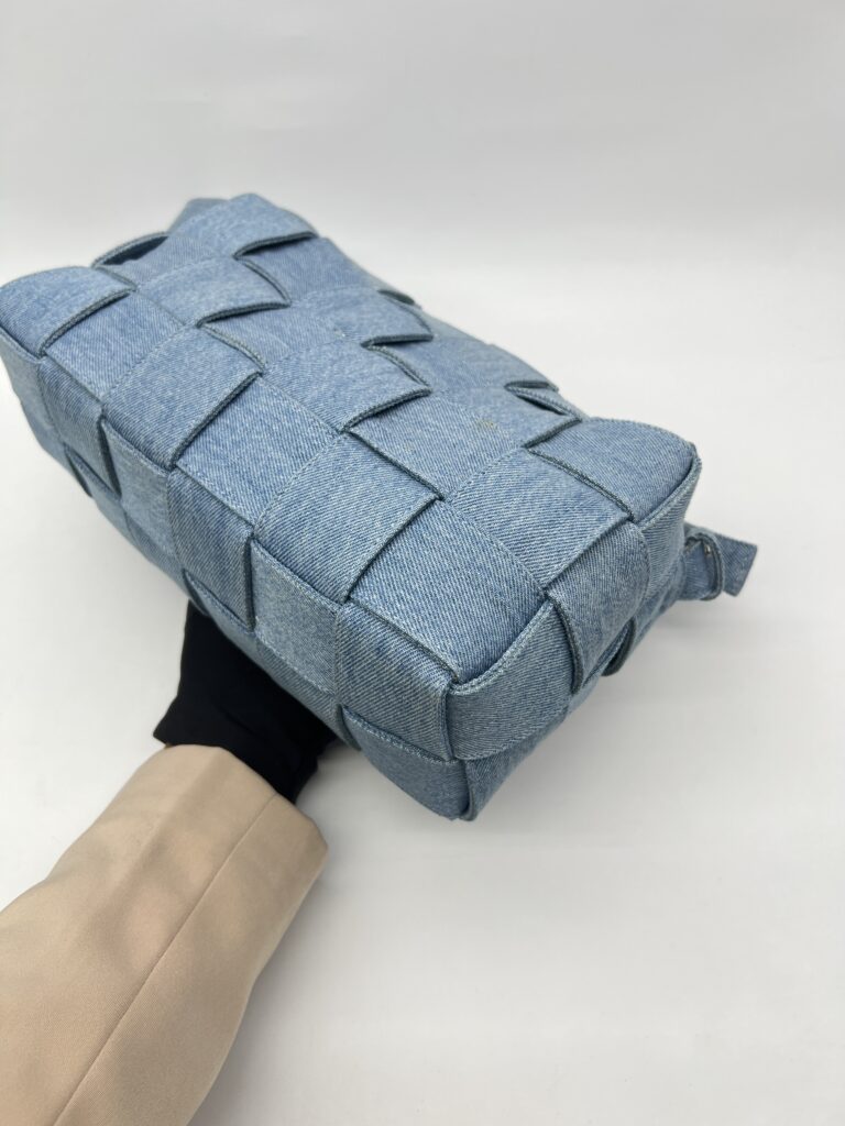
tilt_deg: -51.5
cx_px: 422
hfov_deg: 53.1
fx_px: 846
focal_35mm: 26
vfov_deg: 67.3
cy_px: 563
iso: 32
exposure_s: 1/100
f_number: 1.5
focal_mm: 5.7
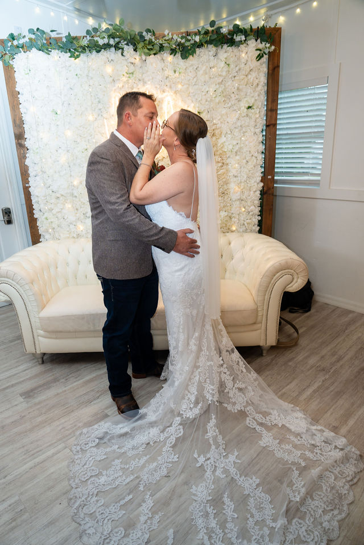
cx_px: 182
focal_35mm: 24
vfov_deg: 73.7
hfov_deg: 53.1
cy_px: 272
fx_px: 364
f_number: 2.8
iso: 400
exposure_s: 1/50
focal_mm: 24
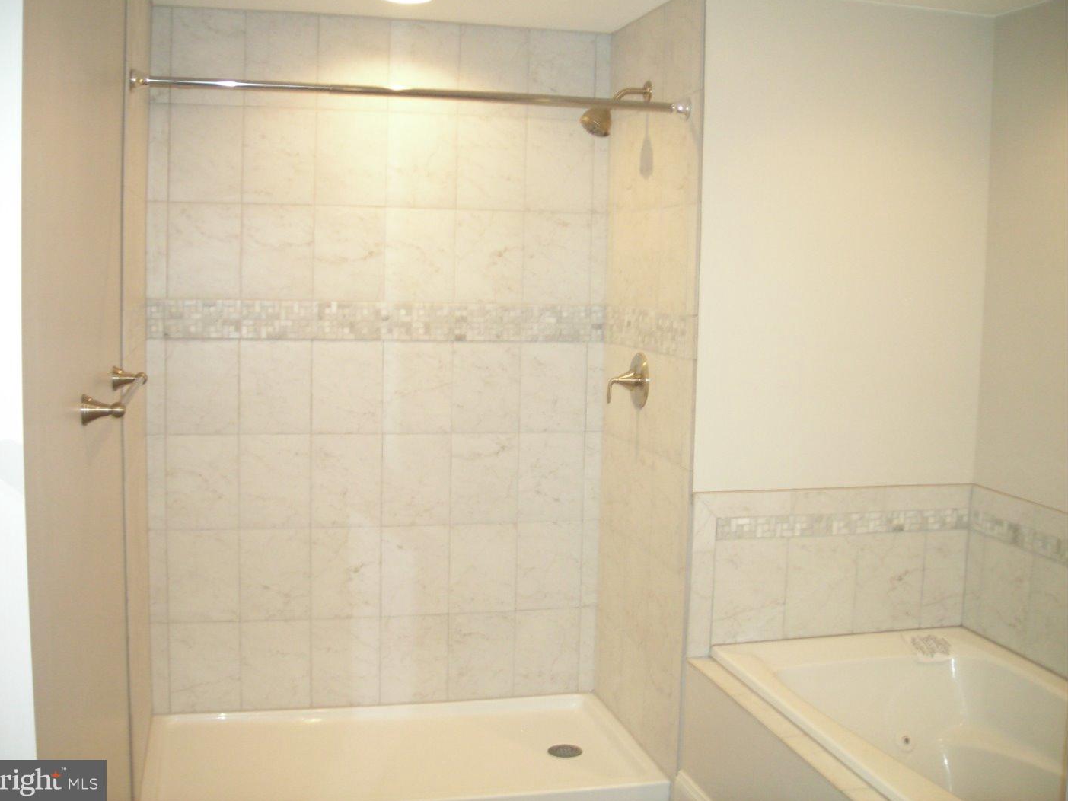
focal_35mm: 39
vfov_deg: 36.8
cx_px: 521
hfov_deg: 47.9
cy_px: 393
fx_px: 1203
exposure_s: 1/26.8
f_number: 3.2
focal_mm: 6.3
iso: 200
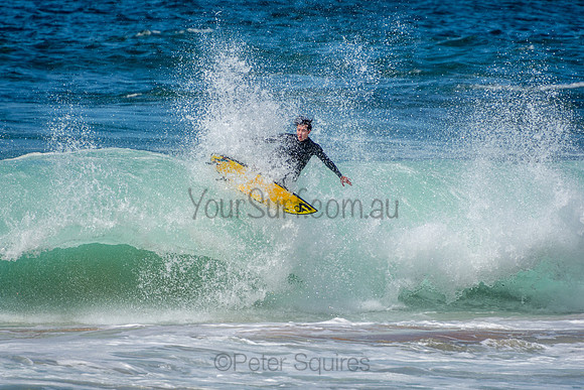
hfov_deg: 3.4
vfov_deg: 2.3
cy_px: 195
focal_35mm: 600
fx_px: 9735
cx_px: 292
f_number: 5.6
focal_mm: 400
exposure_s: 1/2000
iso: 250
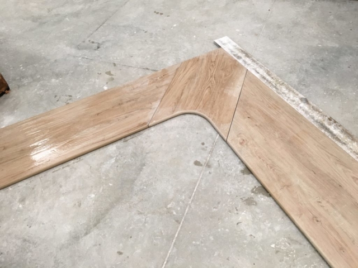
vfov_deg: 48.2
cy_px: 134
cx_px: 179
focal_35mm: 29
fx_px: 300
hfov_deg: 61.7
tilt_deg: -46.0
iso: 50
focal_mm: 4.15
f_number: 2.2
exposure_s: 1/33
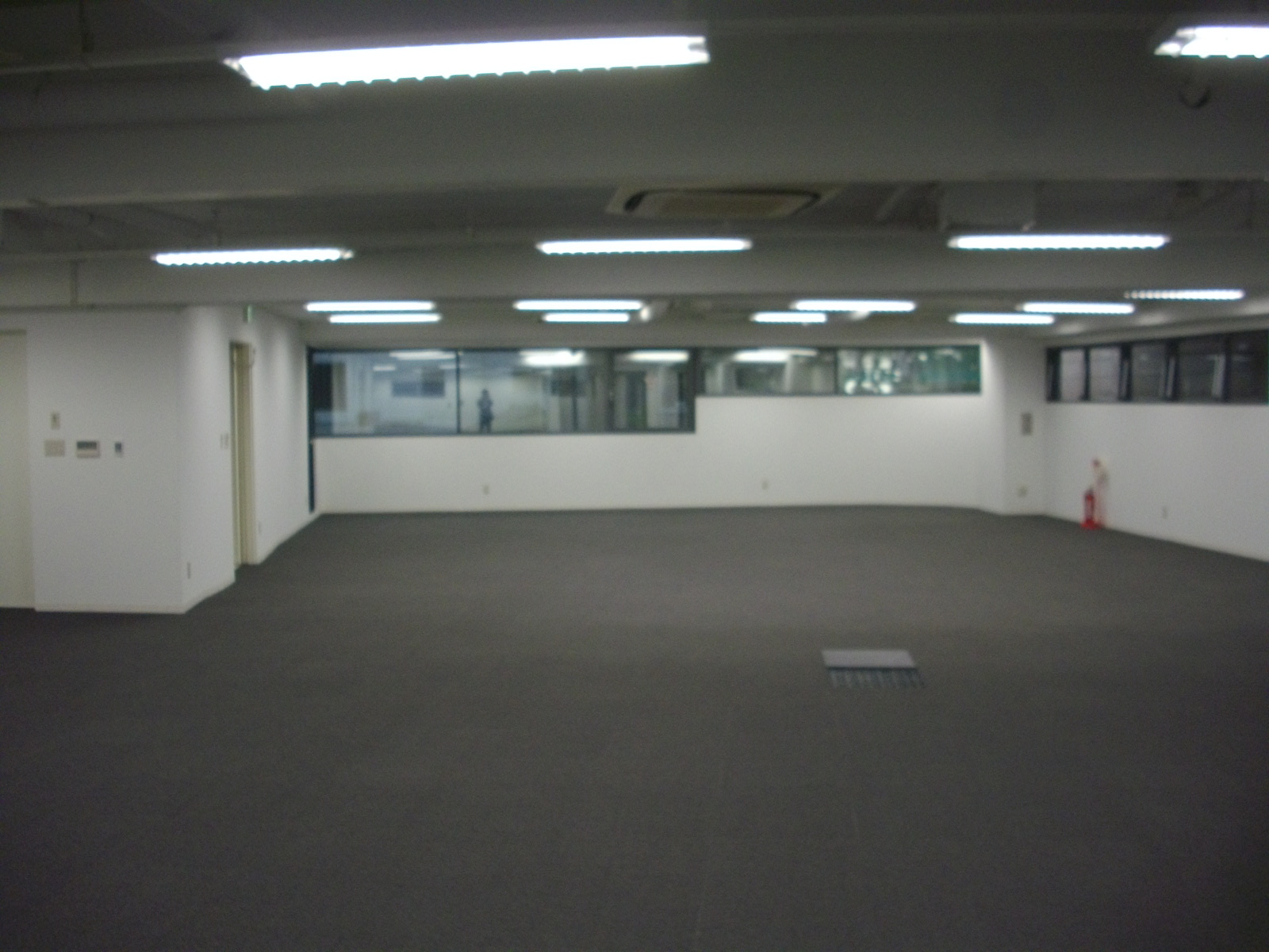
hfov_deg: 50.1
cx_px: 634
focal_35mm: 37
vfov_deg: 38.7
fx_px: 1356
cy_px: 476
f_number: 2.8
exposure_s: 1/80
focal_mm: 6.2
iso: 200
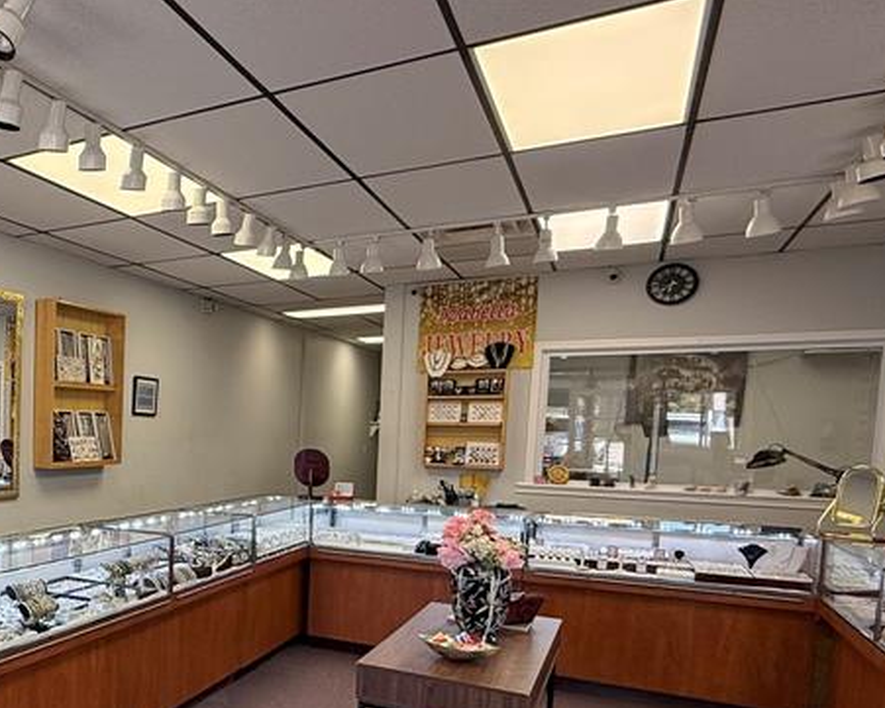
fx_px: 812
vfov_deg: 46.2
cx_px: 4
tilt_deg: -4.1
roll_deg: +0.1
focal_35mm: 31
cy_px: 484
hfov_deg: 47.6
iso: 125
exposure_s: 1/120
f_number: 2.2
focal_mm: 2.22
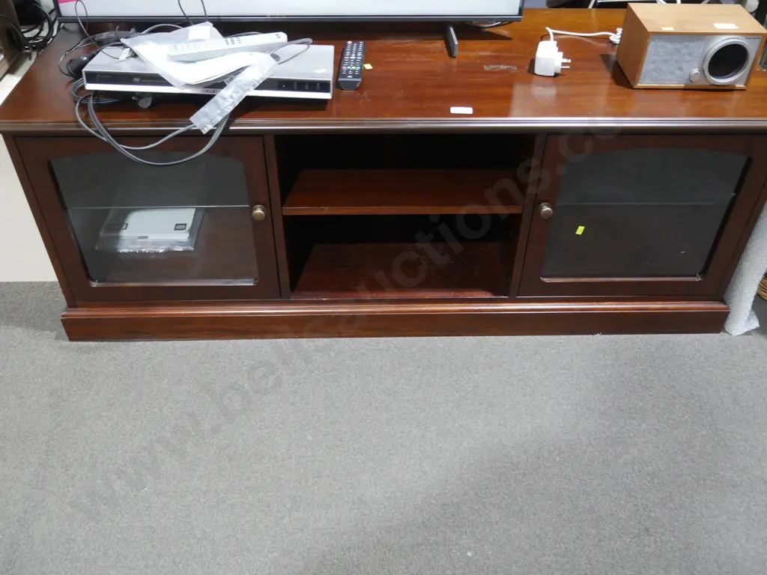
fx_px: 709
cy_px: 288
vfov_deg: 44.2
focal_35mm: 32
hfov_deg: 56.8
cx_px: 384
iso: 800
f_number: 3.6
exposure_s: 1/60
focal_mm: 16
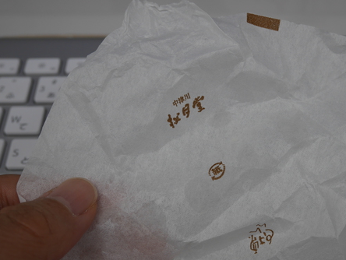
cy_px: 164
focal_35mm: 54
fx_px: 540
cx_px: 222
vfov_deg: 27.0
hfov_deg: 35.3
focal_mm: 20
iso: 200
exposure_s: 1/100
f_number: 5
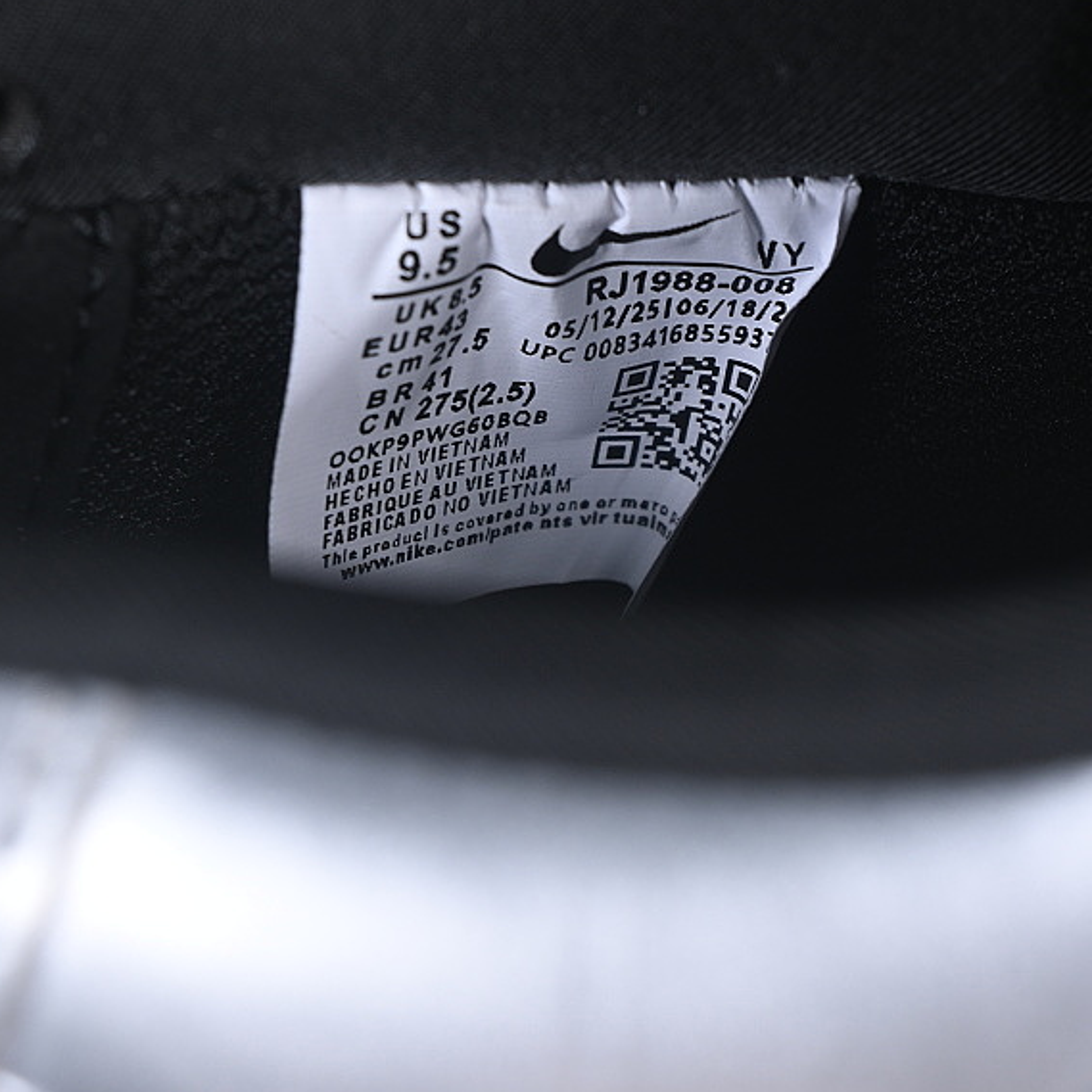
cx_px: 593
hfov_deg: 14.4
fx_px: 4319
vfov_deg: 14.4
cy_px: 482
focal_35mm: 121
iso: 160
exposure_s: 1/60
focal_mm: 50
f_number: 6.3
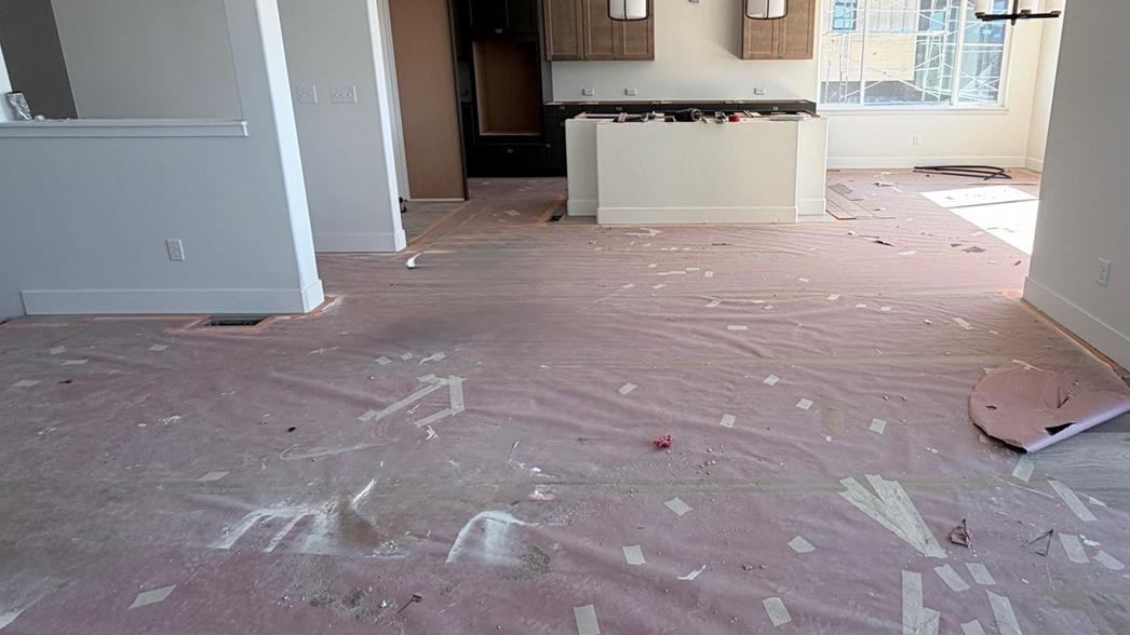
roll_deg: -0.4
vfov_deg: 52.6
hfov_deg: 82.7
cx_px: 683
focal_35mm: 21
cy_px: 214
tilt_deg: -13.8
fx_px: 629
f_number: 2.2
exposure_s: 1/121
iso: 50
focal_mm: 2.22
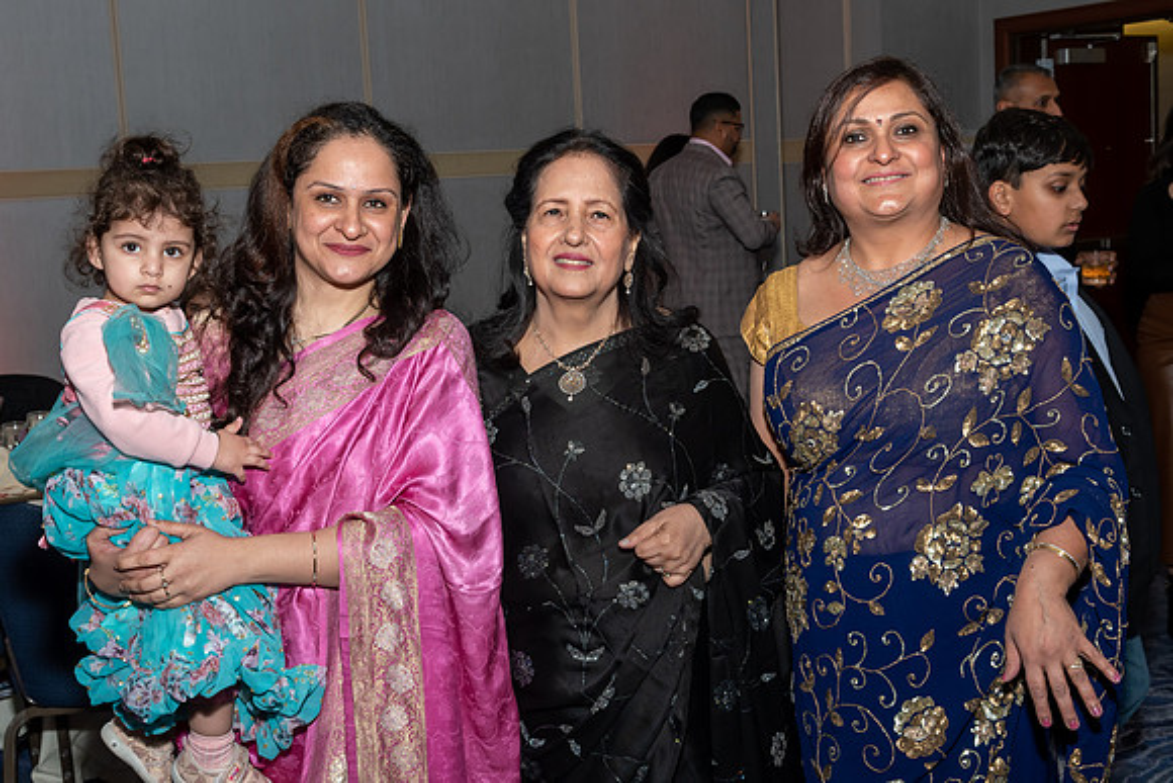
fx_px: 1414
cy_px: 348
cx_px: 574
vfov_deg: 30.9
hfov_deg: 45.1
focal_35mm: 43
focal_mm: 26
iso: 400
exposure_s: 1/250
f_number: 7.1
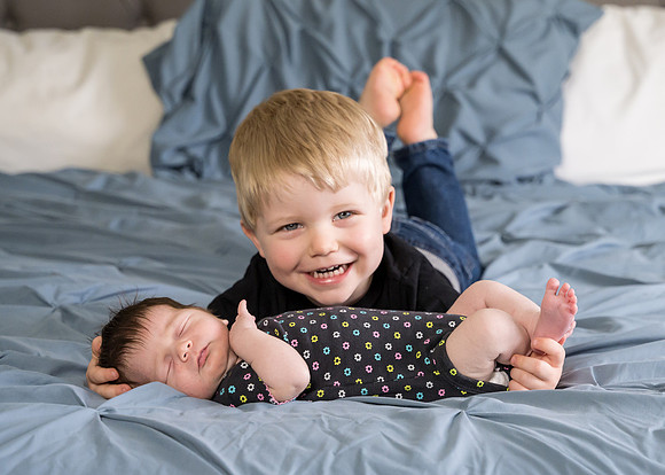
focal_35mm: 86
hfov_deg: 23.0
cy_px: 200
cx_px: 429
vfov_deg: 16.6
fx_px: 1630
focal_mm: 61
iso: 2000
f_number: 4
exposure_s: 1/320
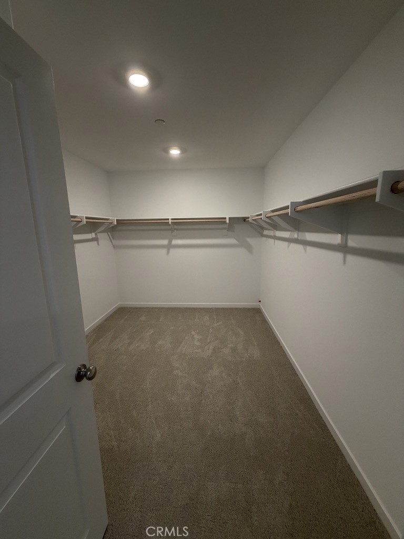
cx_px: 202
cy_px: 270
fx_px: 218
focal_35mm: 14
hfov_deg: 85.7
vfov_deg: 102.1
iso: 320
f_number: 2.2
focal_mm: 2.22
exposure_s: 1/120
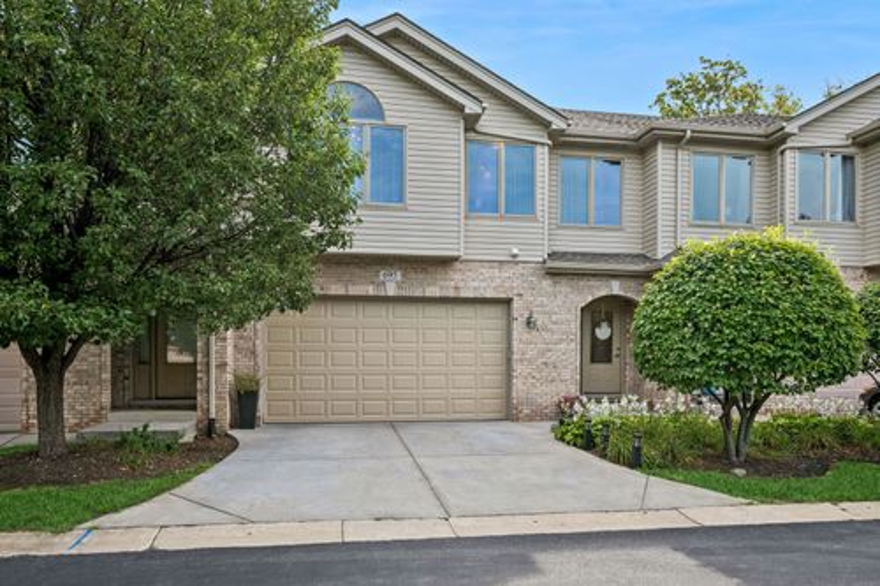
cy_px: 293
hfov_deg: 73.8
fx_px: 586
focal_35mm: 24
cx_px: 440
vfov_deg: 53.1
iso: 200
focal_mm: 24
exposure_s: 1/400
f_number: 8
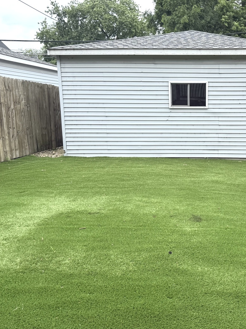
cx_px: 197
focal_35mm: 33
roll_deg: -0.9
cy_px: 164
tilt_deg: -11.9
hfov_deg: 41.1
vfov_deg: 55.4
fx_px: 313
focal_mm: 6.76
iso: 80
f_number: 1.78
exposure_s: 1/1585
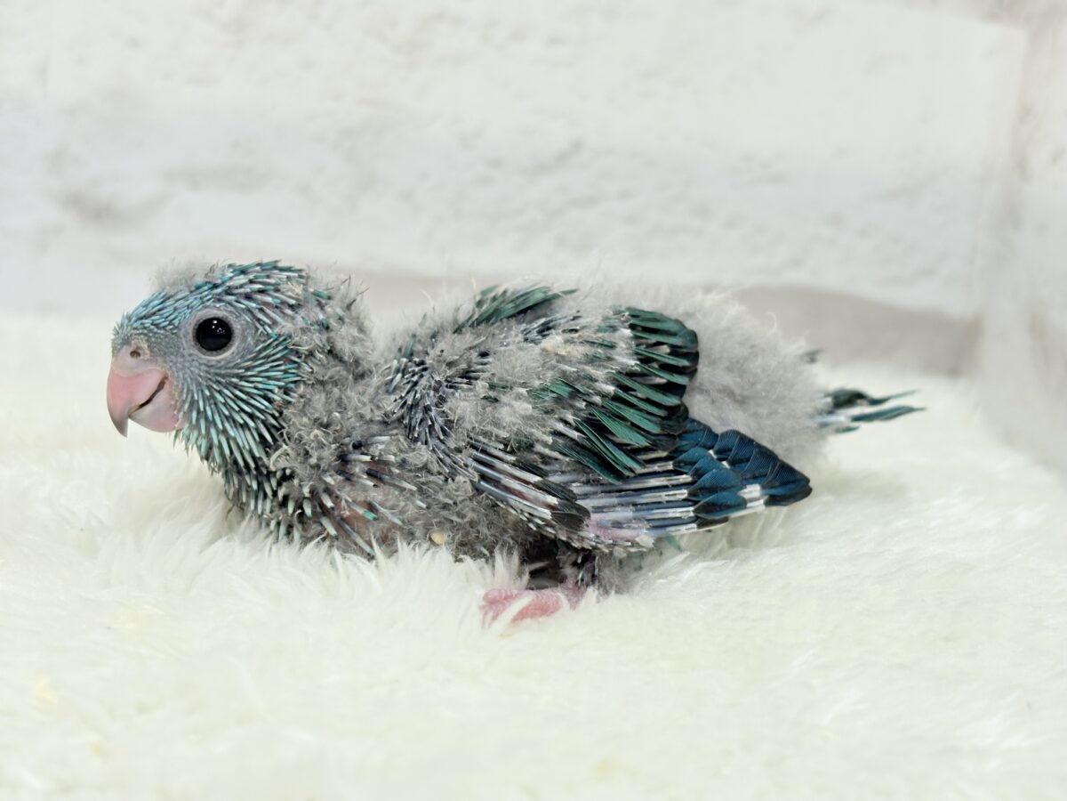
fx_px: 1603
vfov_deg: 28.0
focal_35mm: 52
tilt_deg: -10.0
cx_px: 534
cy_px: 400
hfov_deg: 36.8
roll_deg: -3.2
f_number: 1.6
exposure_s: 1/100
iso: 100
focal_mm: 5.96
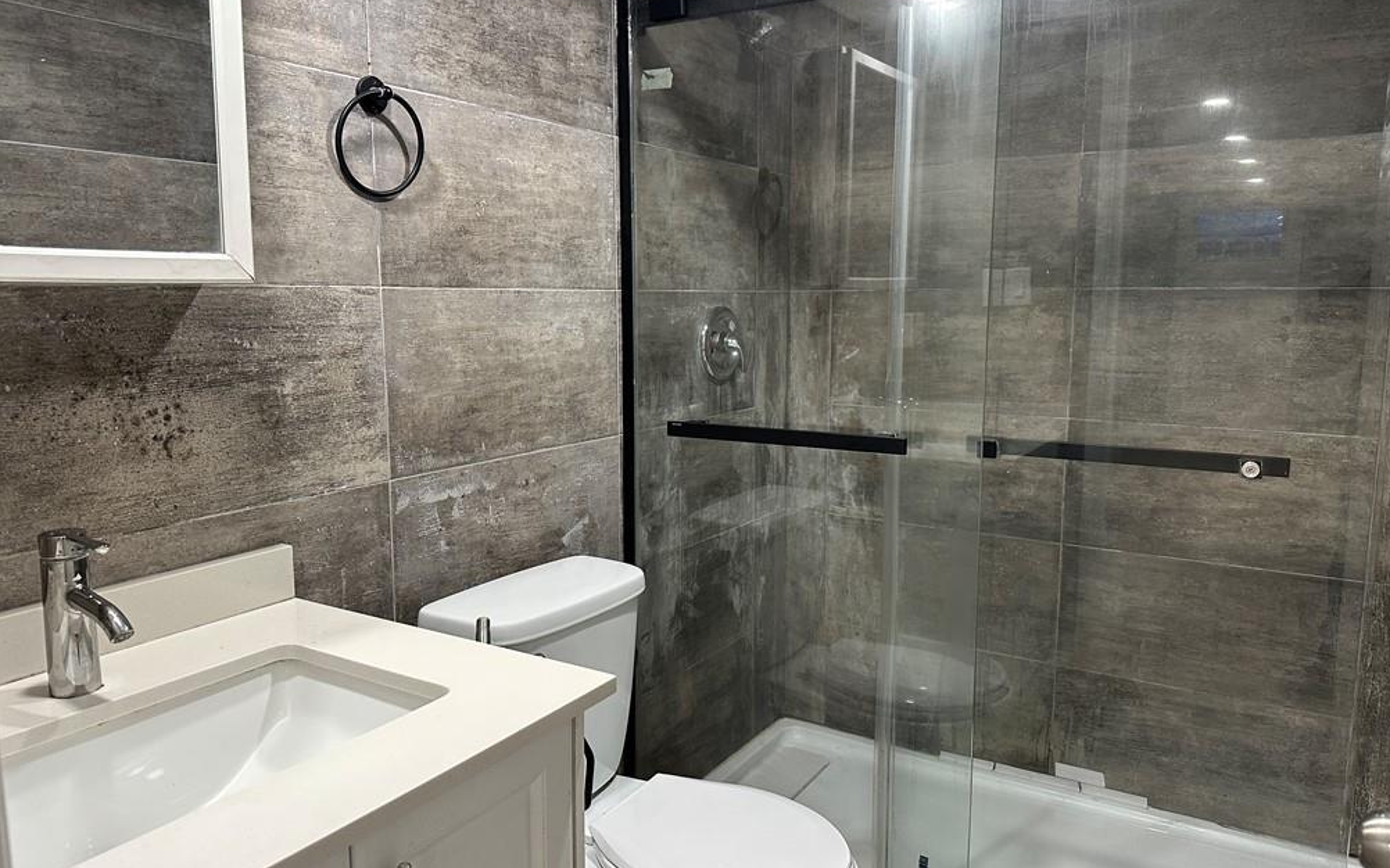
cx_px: 685
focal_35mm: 26
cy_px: 428
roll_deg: +0.5
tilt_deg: -7.8
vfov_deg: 47.6
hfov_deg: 70.4
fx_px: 985
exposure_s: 1/60
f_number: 1.78
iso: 250
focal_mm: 6.86
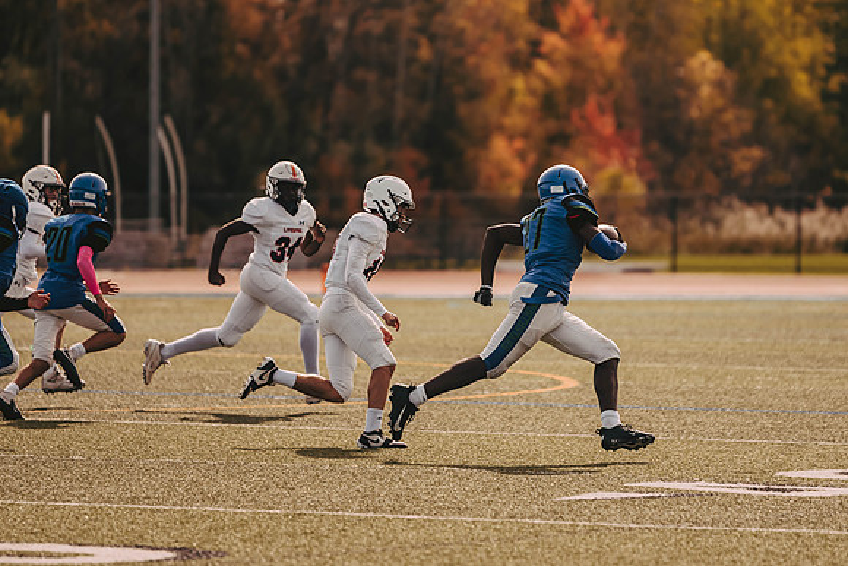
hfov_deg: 7.2
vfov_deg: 4.8
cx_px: 527
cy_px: 221
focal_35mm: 285
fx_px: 6717
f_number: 2.8
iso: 160
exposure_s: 1/2000
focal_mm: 200
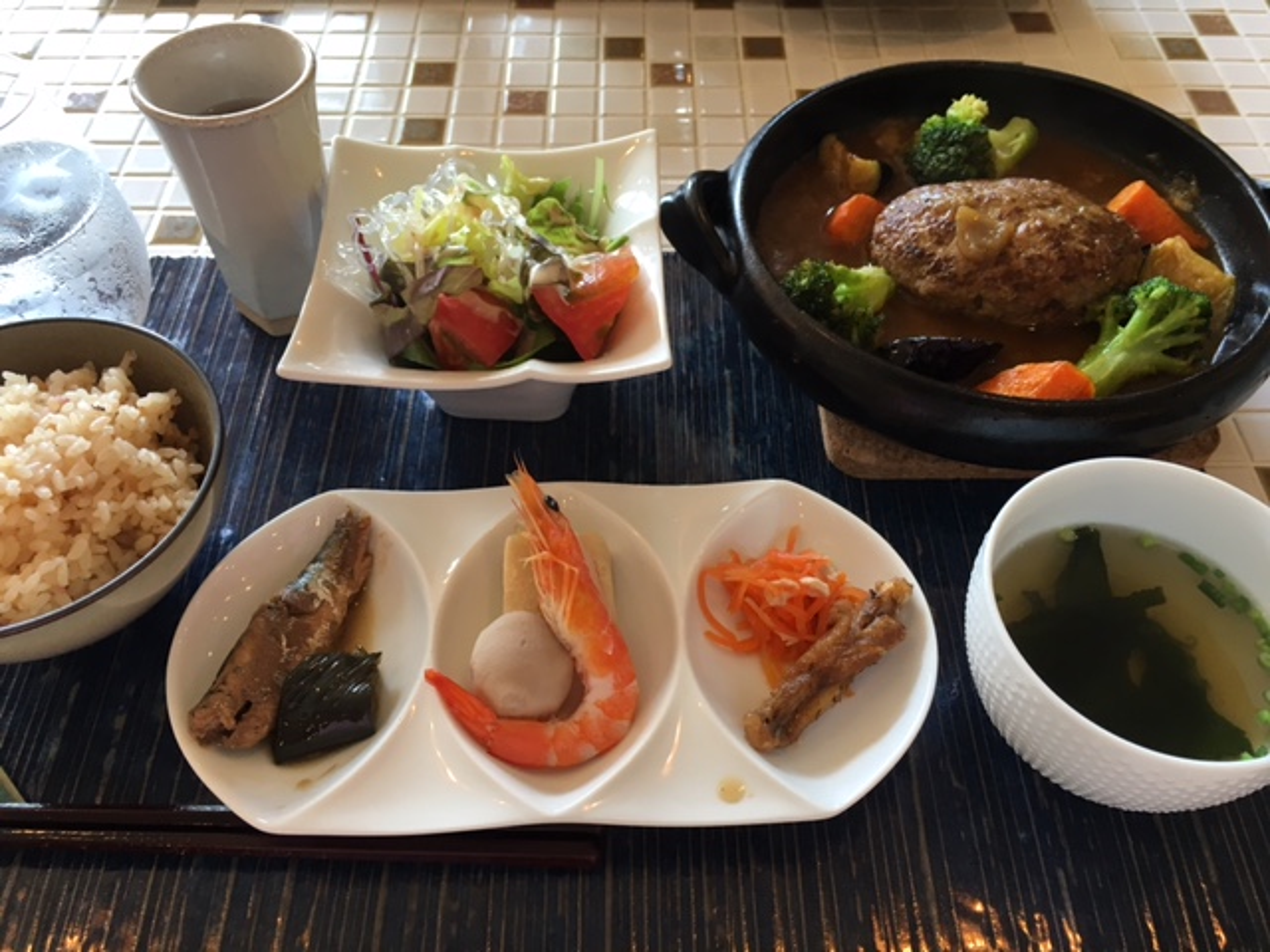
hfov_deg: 61.7
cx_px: 635
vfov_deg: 48.2
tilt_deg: -52.7
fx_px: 1064
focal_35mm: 29
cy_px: 476
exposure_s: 1/30
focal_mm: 4.15
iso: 32
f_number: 2.2
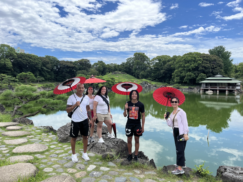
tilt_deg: -1.4
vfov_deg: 53.1
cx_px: 122
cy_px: 91
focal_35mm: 26
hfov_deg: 67.3
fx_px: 183
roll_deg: -0.2
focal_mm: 5.1
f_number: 1.6
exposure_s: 1/1623
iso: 50
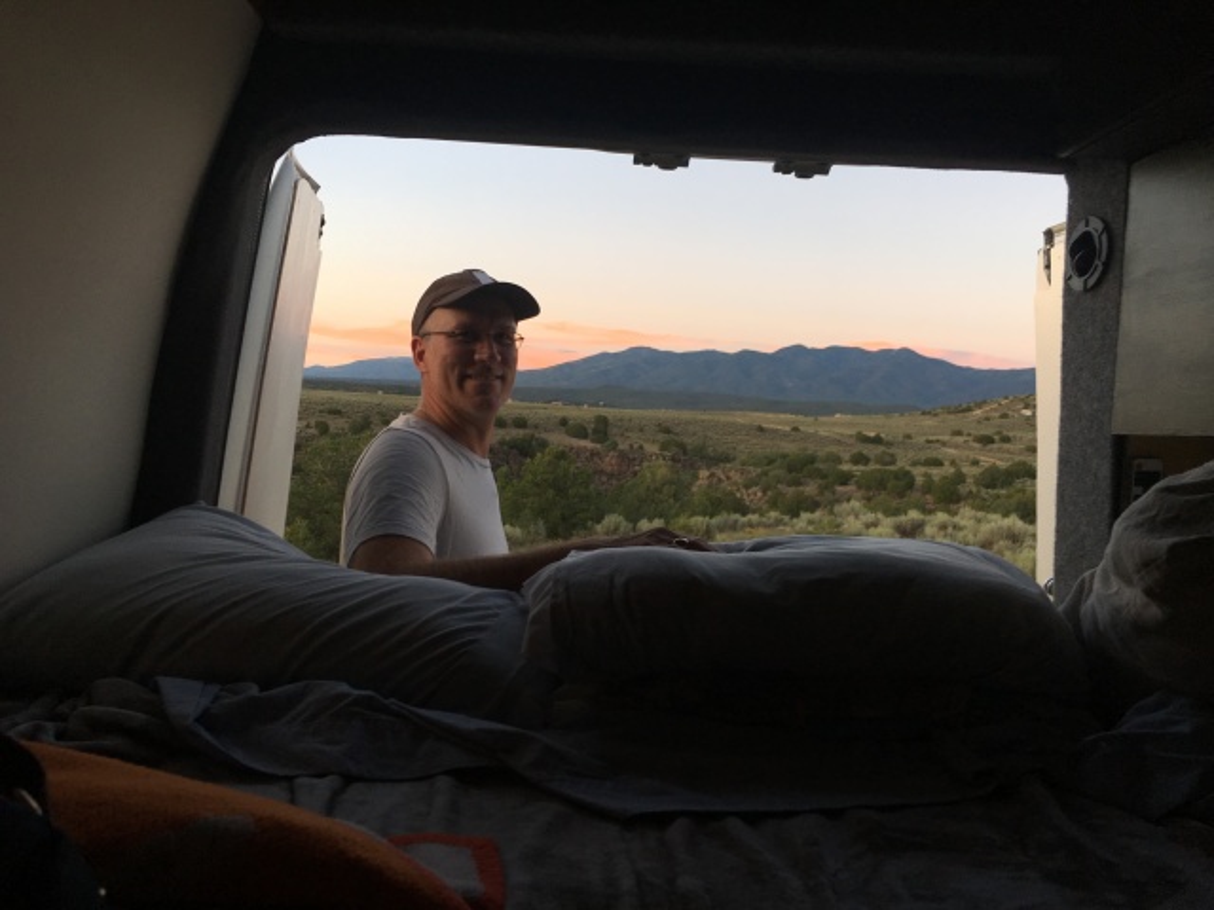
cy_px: 455
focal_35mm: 29
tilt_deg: -0.2
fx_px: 1017
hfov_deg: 61.7
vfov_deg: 48.2
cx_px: 607
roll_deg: -4.5
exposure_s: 1/60
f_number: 2.2
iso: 32
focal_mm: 4.15
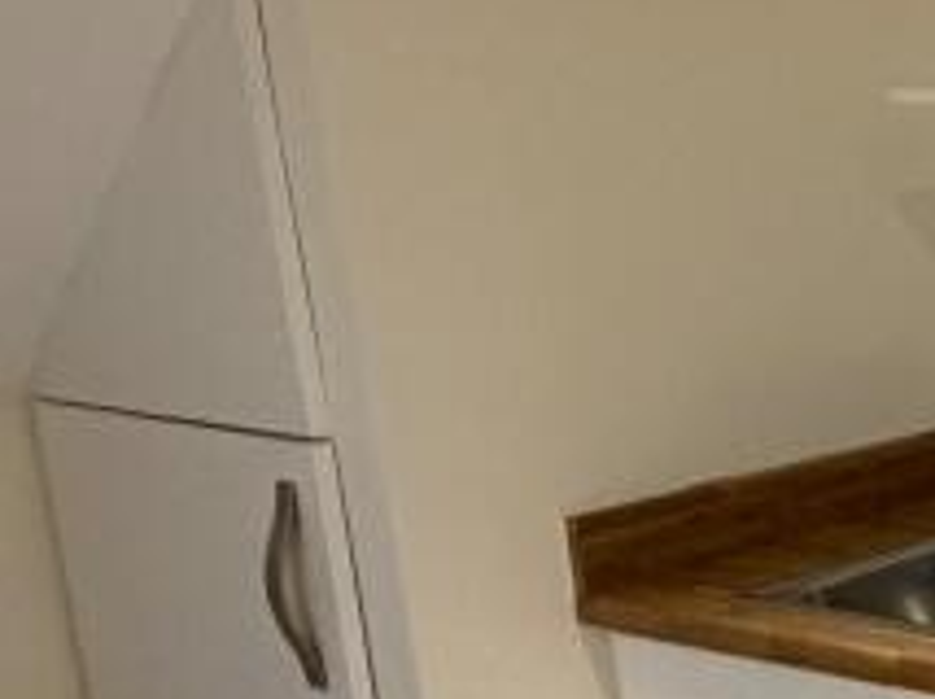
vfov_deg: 21.9
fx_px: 1808
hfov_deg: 18.8
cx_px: 1848
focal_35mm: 67
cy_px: 402
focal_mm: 2.22
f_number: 2.2
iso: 800
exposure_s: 1/50
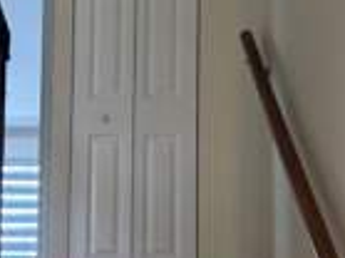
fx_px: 827
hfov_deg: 23.0
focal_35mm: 83
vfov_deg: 17.5
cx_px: 37
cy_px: 223
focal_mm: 6.76
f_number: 1.78
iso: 500
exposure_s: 1/60
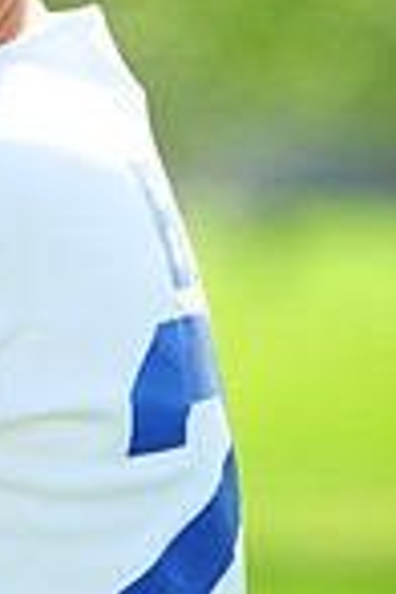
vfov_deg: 2.8
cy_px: -234
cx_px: -174
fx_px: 12011
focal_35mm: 728
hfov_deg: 1.9
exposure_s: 1/1000
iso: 320
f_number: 4.5
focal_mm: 185
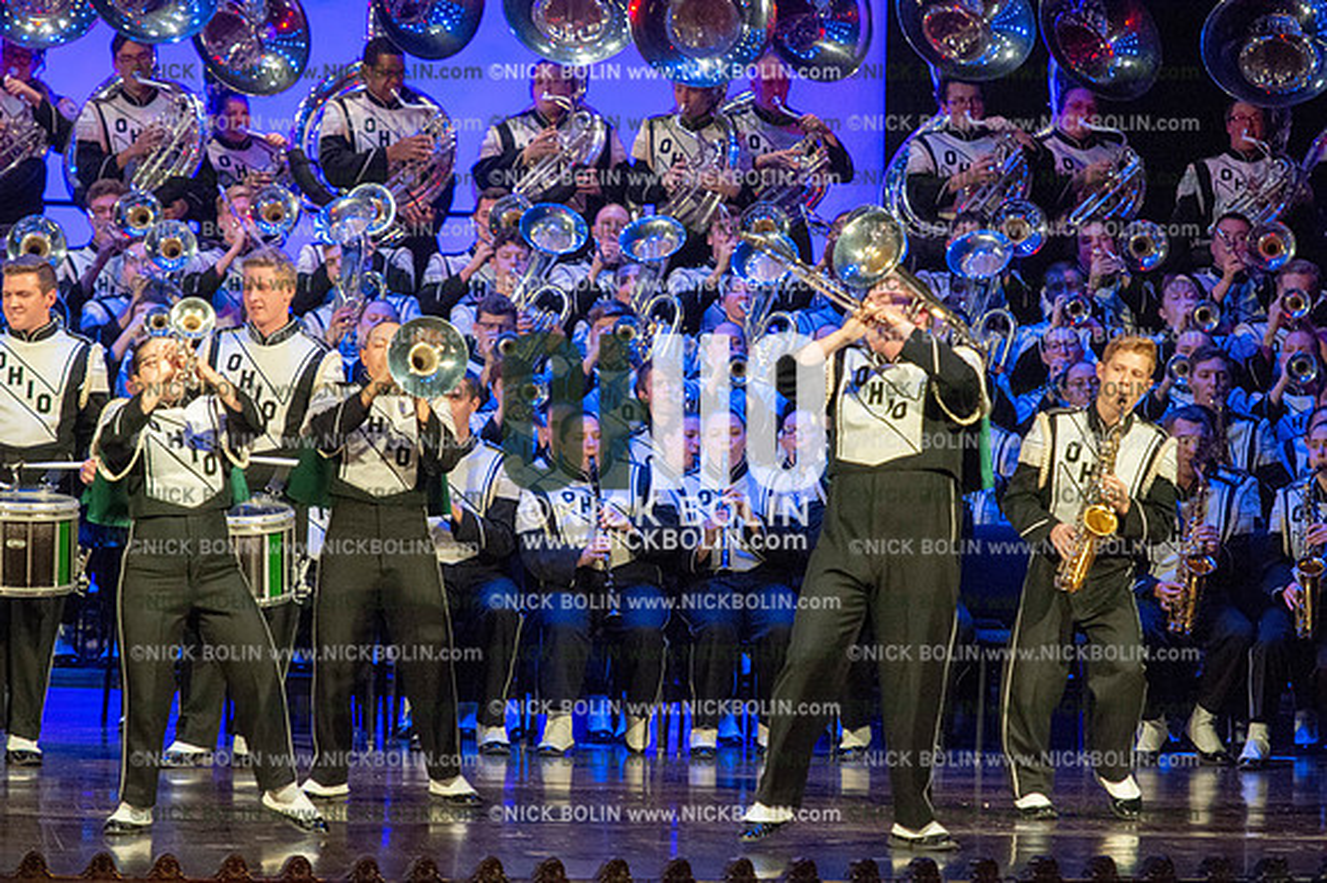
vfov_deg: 5.7
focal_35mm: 240
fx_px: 8841
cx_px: 664
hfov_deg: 8.6
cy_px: 442
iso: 8000
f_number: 5.6
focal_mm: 240
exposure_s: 1/320
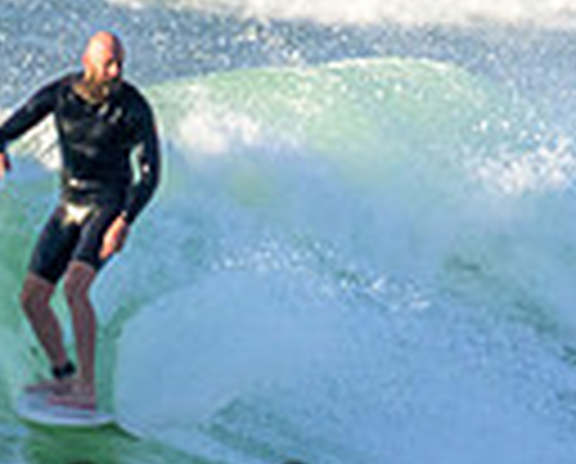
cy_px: 493
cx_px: 243
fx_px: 59768
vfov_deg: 0.4
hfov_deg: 0.6
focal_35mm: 3498
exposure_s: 1/2000
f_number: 11
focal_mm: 800
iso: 2500
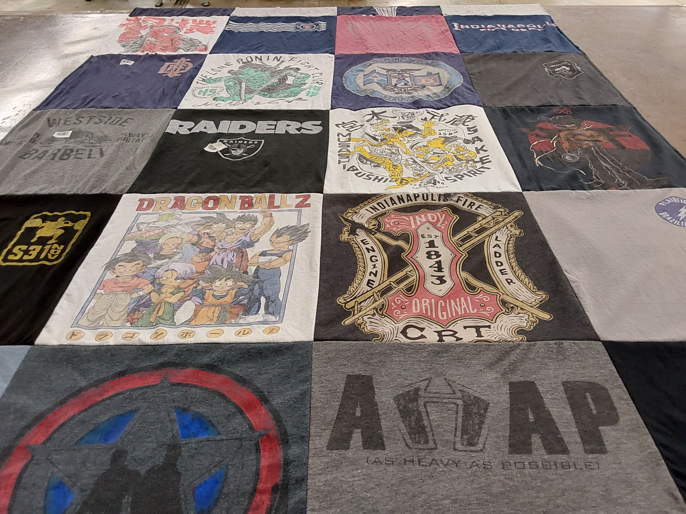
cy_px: 257
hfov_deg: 63.4
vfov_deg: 49.7
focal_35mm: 28
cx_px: 343
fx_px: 555
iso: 125
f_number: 1.9
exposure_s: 1/60
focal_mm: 2.91
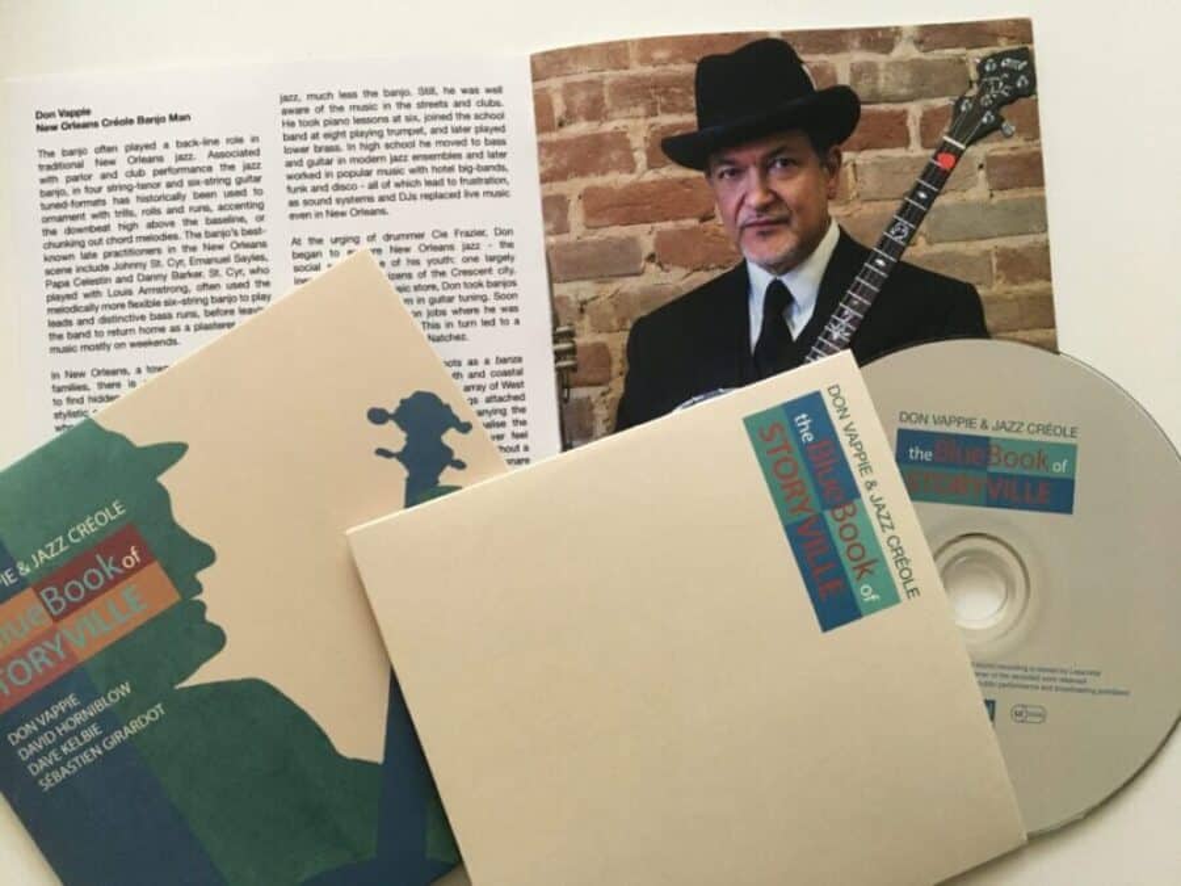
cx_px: 590
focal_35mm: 29
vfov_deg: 48.2
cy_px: 443
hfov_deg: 61.7
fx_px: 989
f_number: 2.2
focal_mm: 4.15
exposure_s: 1/33
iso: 160
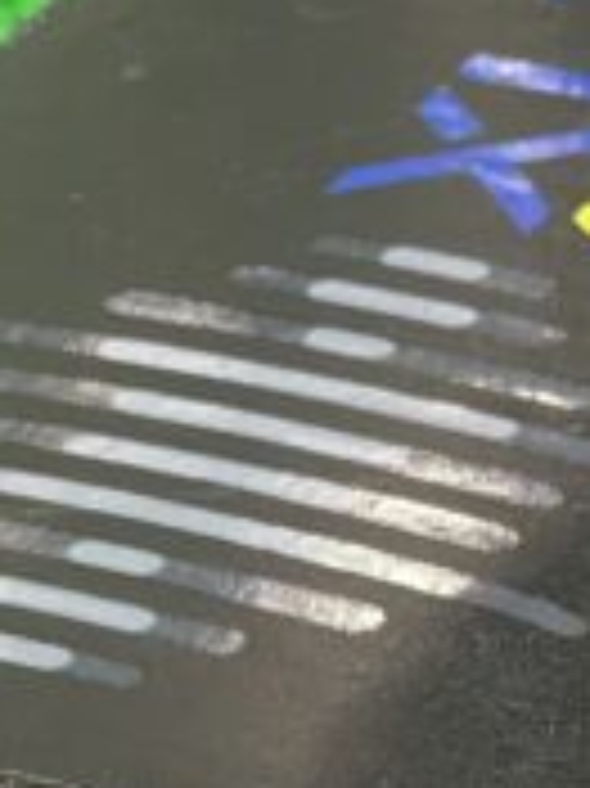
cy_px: 1130
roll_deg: +4.9
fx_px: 5415
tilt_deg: -33.6
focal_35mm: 238
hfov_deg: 6.2
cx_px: 549
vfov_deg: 8.2
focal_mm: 6
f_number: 2
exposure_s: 1/50
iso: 400
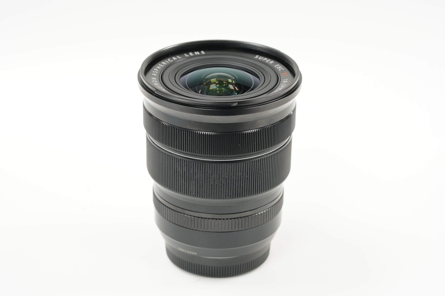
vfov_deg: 15.2
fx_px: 1112
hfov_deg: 22.6
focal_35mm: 90
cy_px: 148
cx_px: 222
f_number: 10
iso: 1000
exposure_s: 1/10
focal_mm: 90
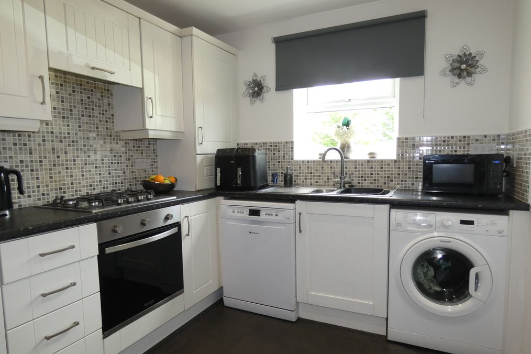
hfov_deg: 81.2
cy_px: 183
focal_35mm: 21
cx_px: 268
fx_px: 310
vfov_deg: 59.5
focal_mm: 3.6
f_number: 2.8
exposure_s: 1/60
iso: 160
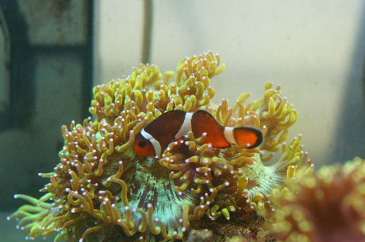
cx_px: 182
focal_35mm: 76
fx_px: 769
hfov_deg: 26.7
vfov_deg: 17.9
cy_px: 122
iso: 800
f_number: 4
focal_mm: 50
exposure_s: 1/80
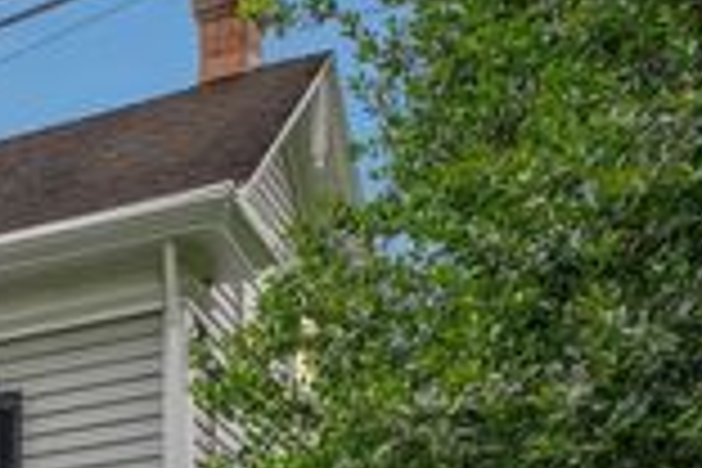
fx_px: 1501
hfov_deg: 24.1
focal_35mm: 77
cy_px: 700
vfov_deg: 16.2
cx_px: -126
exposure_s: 1/160
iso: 320
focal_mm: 24
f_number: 7.1
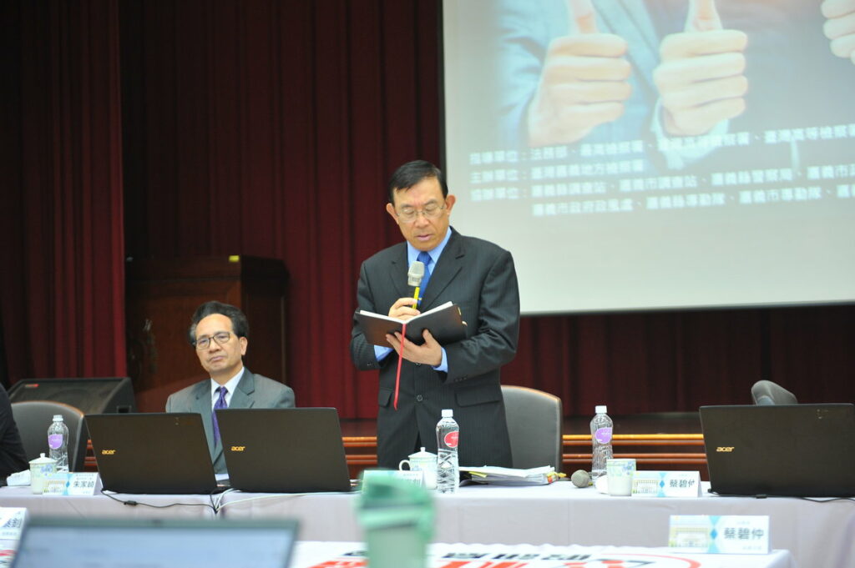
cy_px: 284
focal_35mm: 70
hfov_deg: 28.9
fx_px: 1661
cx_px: 428
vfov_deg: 19.4
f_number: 2.8
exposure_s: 1/60
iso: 1000
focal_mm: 70
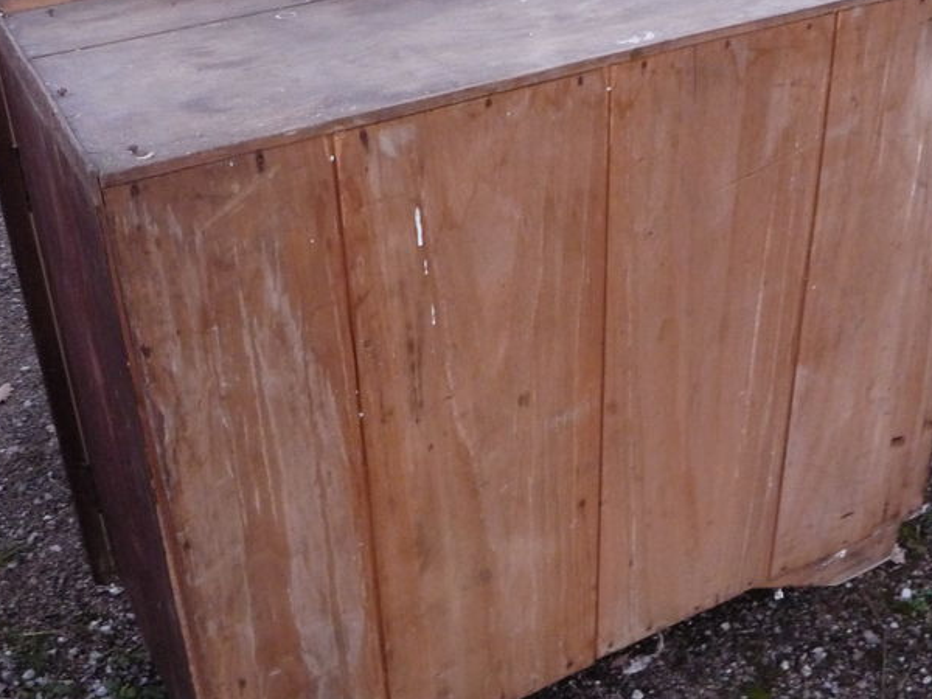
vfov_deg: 29.1
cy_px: 301
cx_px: 511
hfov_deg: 38.2
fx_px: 1346
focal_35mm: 50
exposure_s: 1/8
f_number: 3.3
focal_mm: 5.2
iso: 400
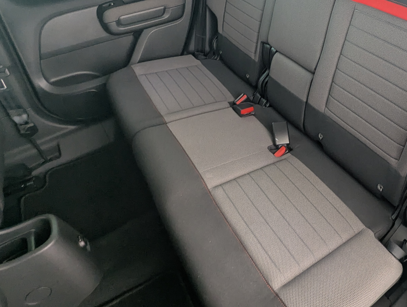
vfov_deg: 50.6
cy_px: 105
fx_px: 318
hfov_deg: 60.1
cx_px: 325
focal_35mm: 27
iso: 31
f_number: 2.2
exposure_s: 1/25.7
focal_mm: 2.35
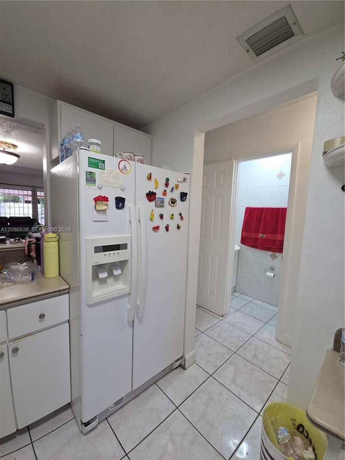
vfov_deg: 106.2
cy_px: 230
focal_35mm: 13
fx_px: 173
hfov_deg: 89.9
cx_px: 172
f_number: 2.2
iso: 160
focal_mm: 2.2
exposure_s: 1/120
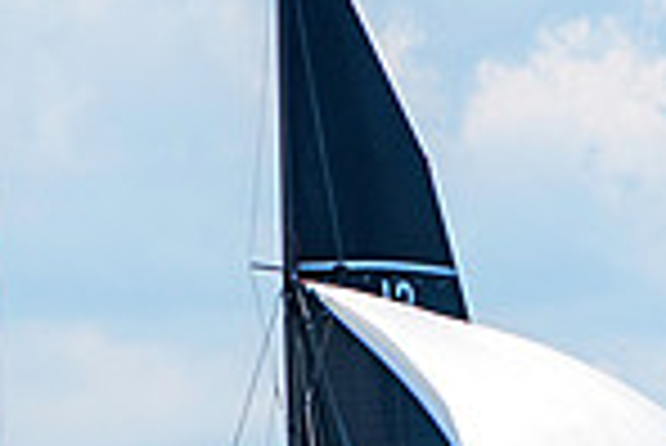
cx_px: 310
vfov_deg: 1.1
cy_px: 809
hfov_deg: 1.6
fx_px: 23925
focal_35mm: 1292
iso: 400
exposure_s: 1/2500
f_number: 5
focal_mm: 220
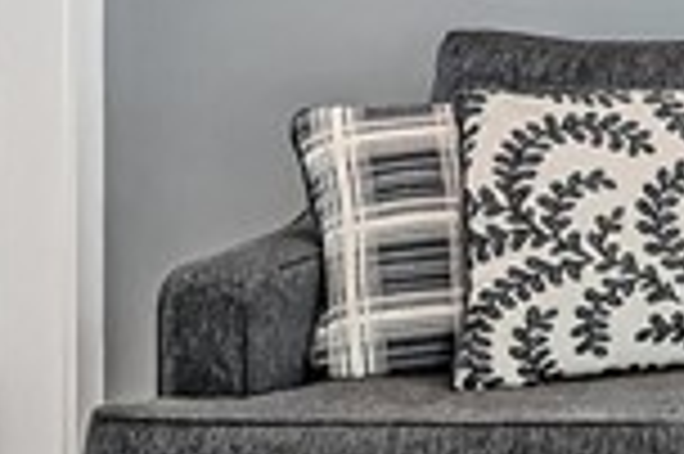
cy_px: -70
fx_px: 2164
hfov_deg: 14.9
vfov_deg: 11.8
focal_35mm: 114
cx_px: 1346
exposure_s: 1/20
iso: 400
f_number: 8
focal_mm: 16
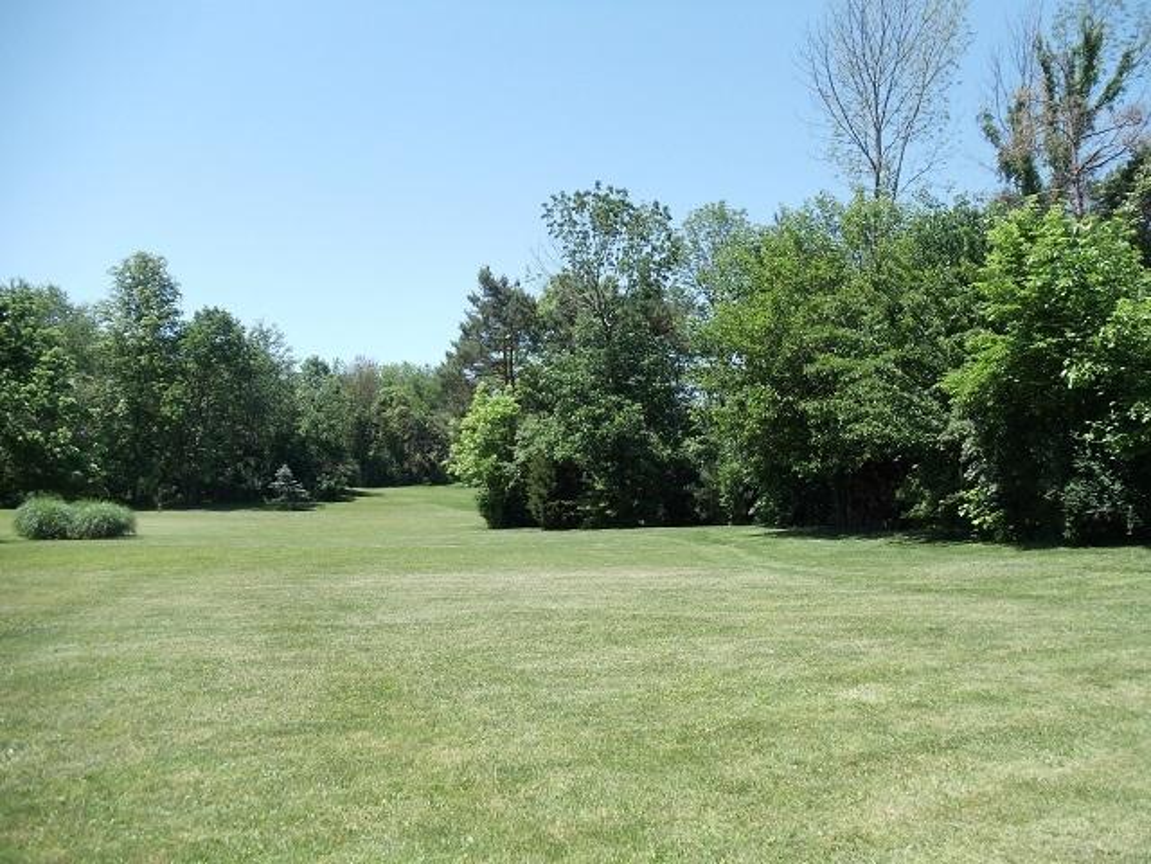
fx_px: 1463
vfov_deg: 32.9
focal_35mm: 44
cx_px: 576
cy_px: 432
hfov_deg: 42.9
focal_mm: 6
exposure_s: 1/160
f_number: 7.1
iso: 100
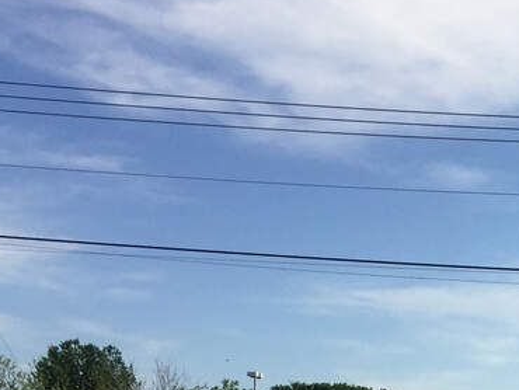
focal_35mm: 94
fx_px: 1410
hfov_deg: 18.7
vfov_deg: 15.2
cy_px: 477
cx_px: 752
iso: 32
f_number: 2.2
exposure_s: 1/3049
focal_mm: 4.15
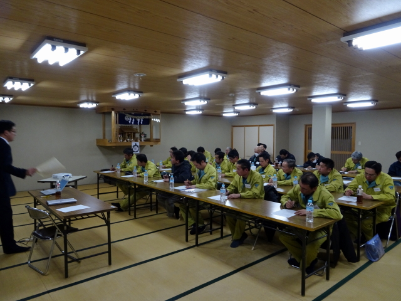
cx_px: 200
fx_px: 278
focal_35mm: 24
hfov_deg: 71.6
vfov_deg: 56.8
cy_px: 150
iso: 200
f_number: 3.5
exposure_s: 1/30
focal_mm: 4.1
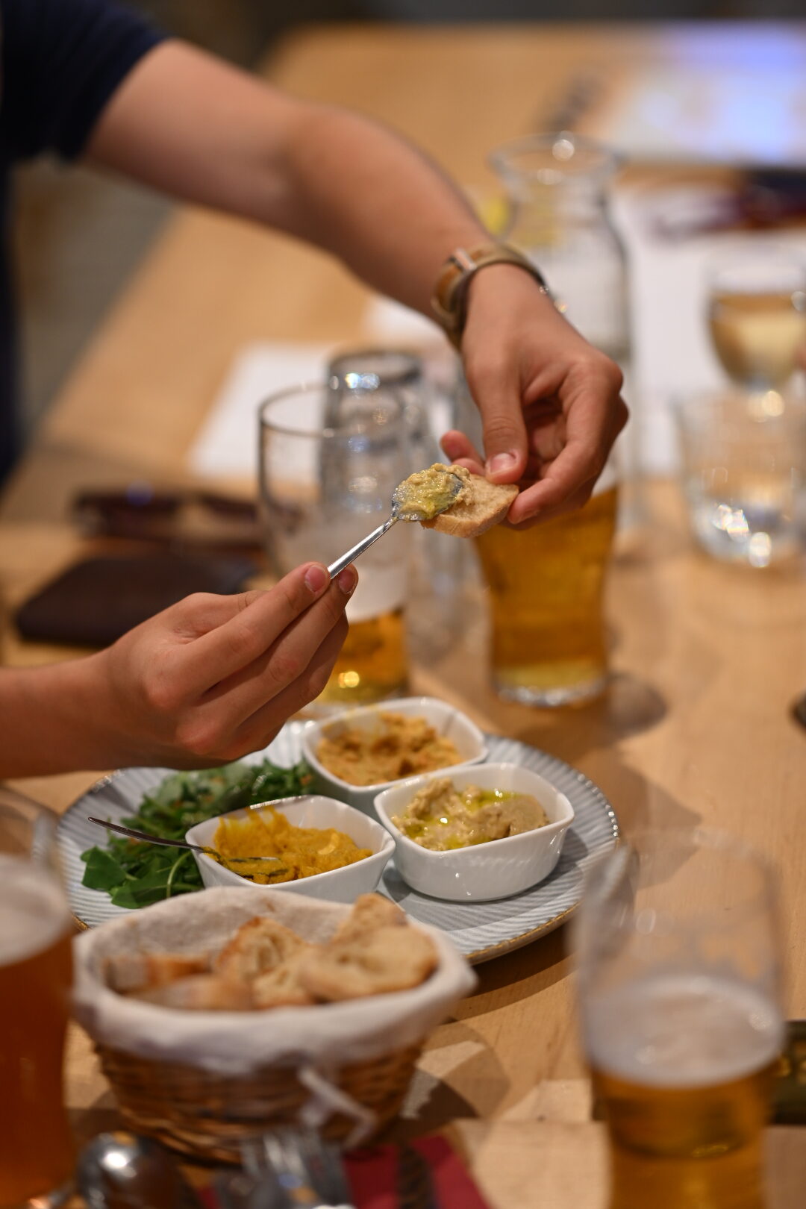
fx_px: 3526
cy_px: 604
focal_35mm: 105
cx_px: 403
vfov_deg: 19.5
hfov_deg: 13.0
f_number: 2
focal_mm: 105
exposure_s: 1/160
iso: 560
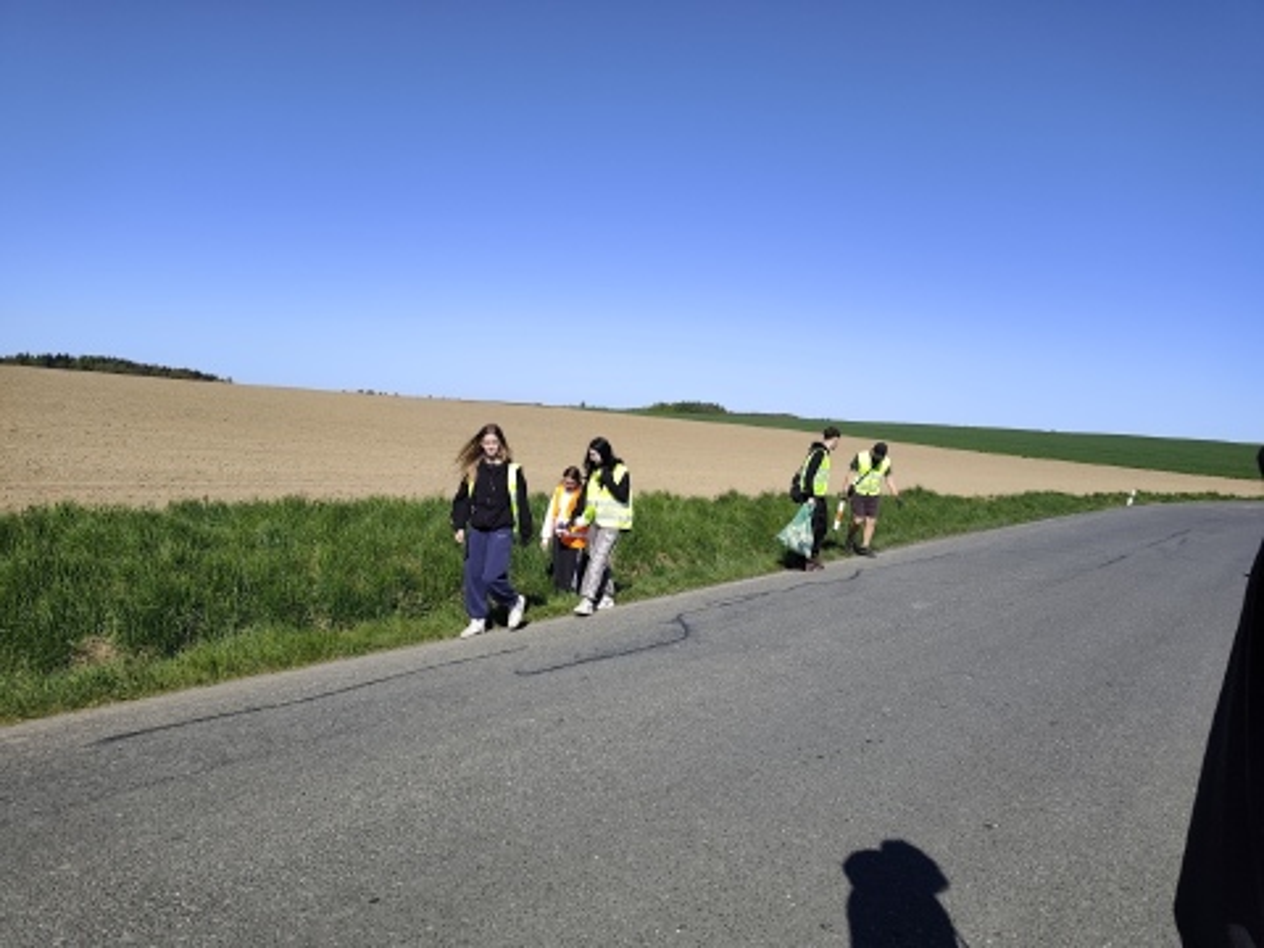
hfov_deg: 73.9
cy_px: 474
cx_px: 632
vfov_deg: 58.9
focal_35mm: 23
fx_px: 840
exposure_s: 1/1621
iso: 100
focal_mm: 6.19
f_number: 1.65
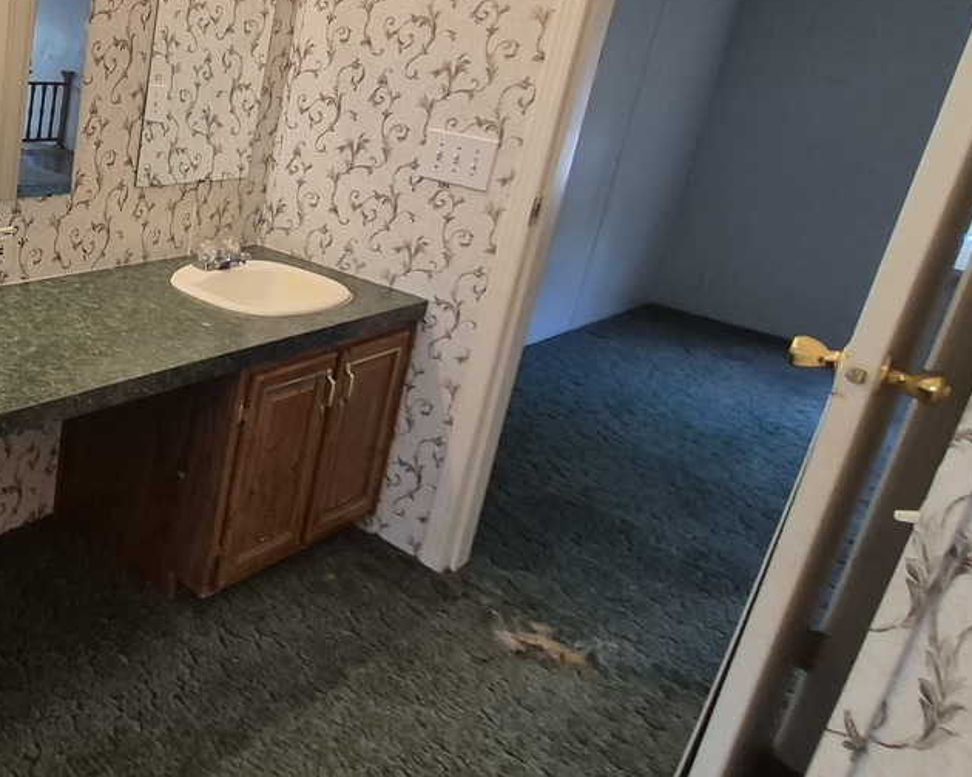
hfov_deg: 49.1
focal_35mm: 29
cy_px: 217
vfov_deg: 48.5
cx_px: -8
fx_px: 834
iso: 80
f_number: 2.2
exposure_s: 1/60
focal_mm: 1.74
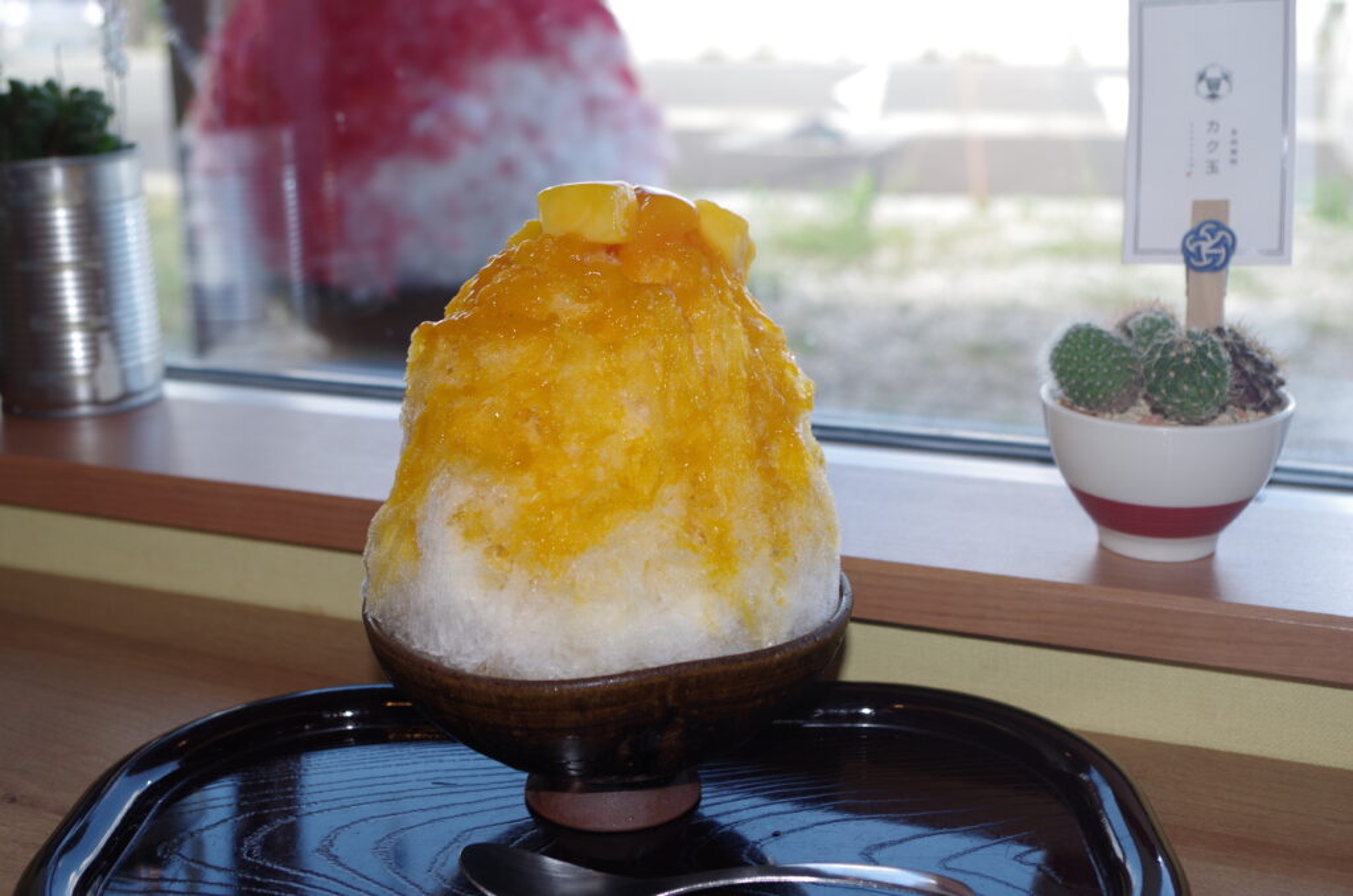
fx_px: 1725
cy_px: 448
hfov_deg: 42.8
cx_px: 676
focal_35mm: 46
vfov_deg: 29.1
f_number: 5
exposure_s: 1/40
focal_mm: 30.63
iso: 100
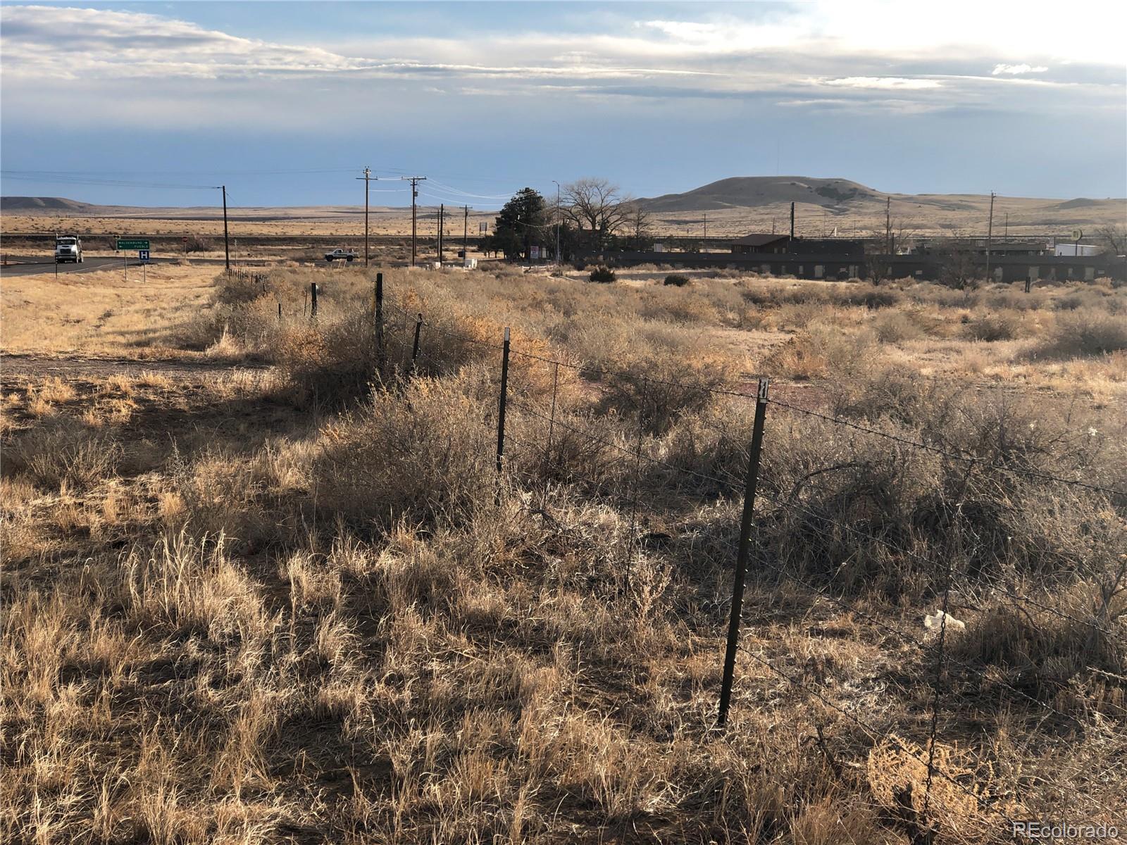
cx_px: 564
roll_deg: -0.4
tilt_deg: -9.2
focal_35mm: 57
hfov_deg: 33.8
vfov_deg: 25.7
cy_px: 422
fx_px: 1856
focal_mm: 6.6
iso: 20
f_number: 2.8
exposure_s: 1/649
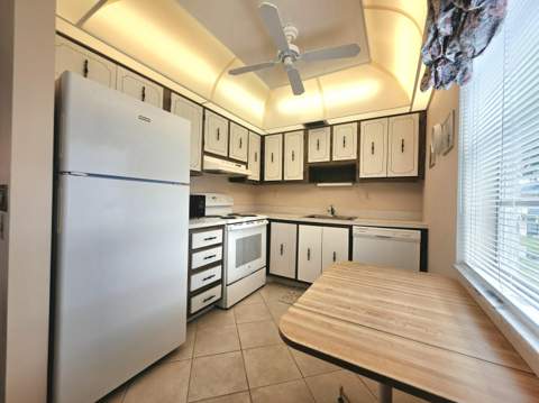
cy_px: 202
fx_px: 202
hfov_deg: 106.2
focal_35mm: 13
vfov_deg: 89.8
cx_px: 270
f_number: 1.9
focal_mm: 2.2
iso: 40
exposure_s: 1/120
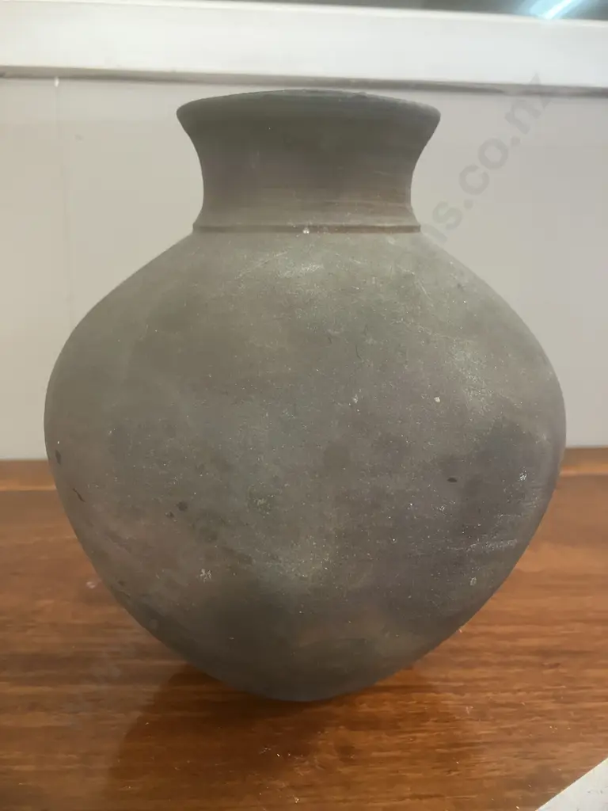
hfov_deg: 49.7
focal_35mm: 28
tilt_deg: -11.0
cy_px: 406
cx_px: 304
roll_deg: +0.0
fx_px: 656
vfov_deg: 63.4
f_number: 1.8
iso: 250
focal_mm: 3.99
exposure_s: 1/33
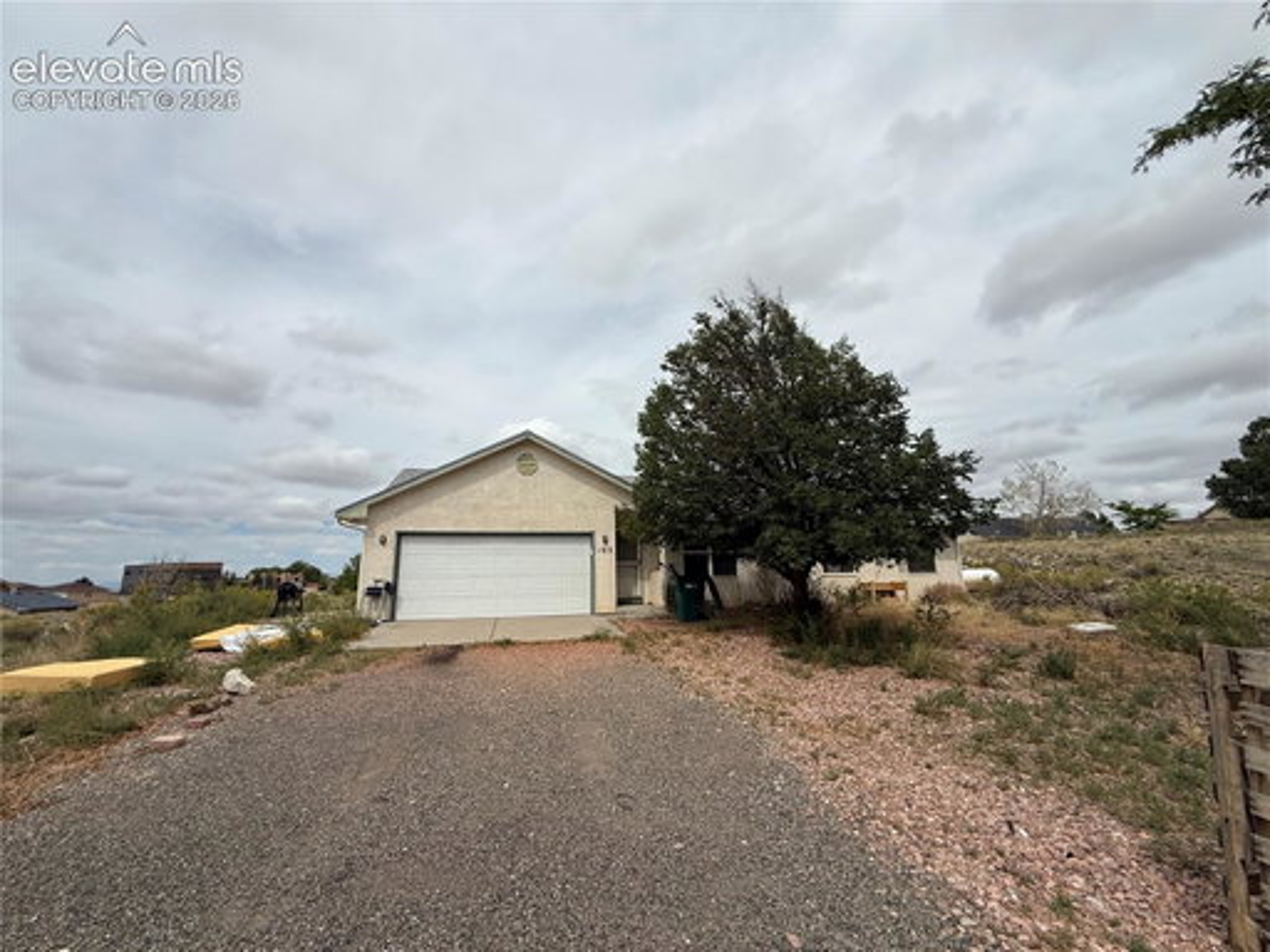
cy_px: 476
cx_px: 635
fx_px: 514
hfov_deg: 102.1
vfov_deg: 85.7
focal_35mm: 14
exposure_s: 1/3891
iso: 50
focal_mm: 2.22
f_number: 2.2
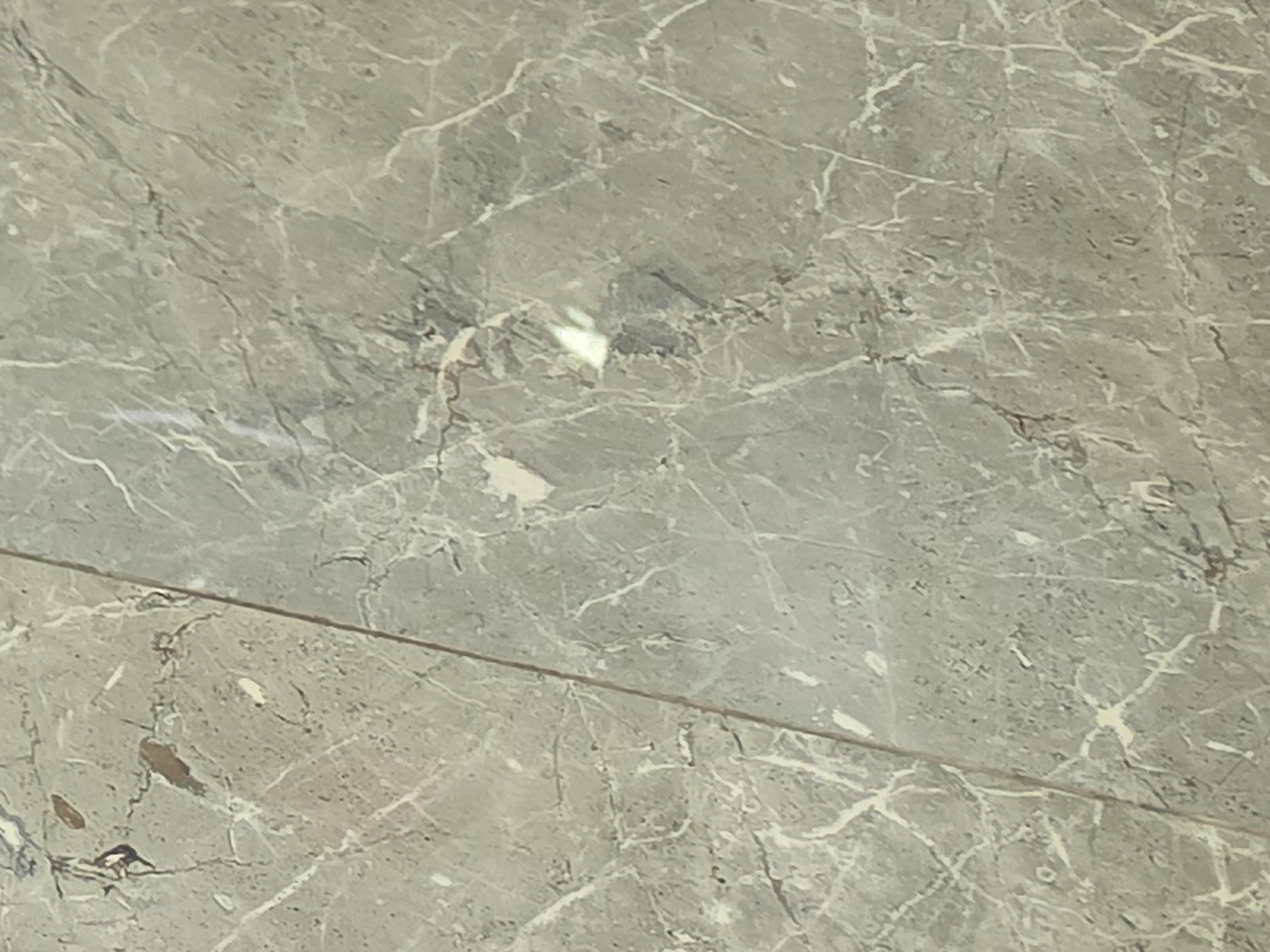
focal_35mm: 114
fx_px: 4182
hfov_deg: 13.1
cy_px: -1213
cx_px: -1778
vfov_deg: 11.2
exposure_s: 1/100
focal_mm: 6.5
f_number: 1.4
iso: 250
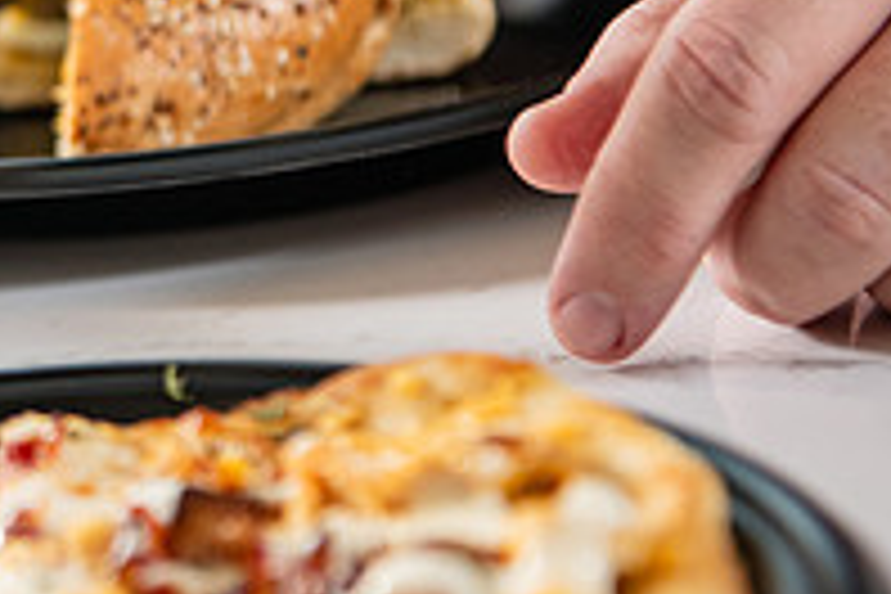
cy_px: 11
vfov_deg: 7.8
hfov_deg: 11.3
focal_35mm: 176
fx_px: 4356
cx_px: -320
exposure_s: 1/200
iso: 500
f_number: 3.5
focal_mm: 60
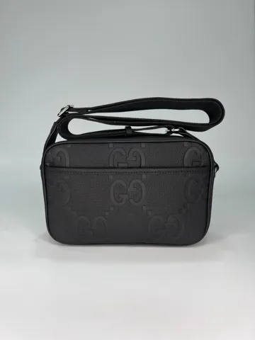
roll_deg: +0.5
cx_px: 128
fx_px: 255
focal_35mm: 26
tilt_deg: -11.5
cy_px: 170
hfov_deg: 53.1
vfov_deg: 67.3
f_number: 1.5
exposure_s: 1/333
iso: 50
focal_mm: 5.7
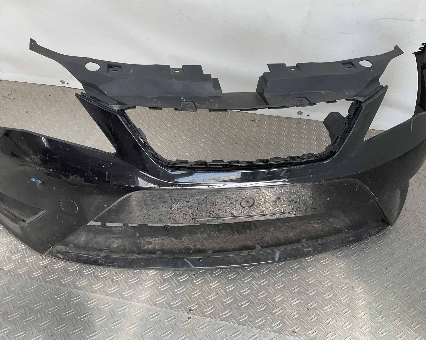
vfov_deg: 44.5
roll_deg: -5.8
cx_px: 191
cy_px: 172
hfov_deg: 54.1
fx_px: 416
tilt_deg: -37.0
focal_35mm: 33
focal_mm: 3
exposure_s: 1/241
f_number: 1.8
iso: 16
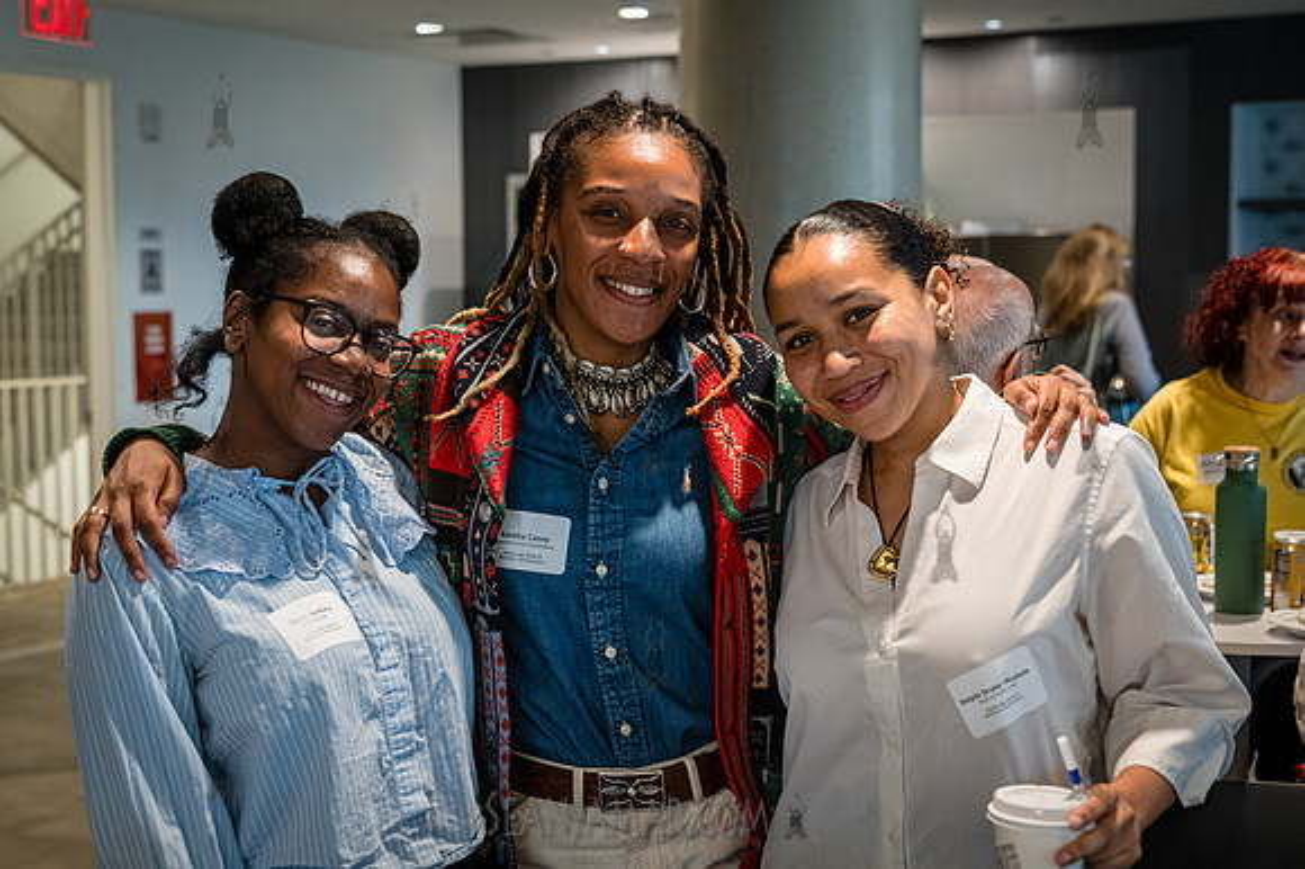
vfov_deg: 24.3
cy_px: 434
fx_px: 2017
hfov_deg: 35.9
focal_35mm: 56
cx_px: 641
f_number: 4
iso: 5000
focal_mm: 54
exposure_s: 1/250
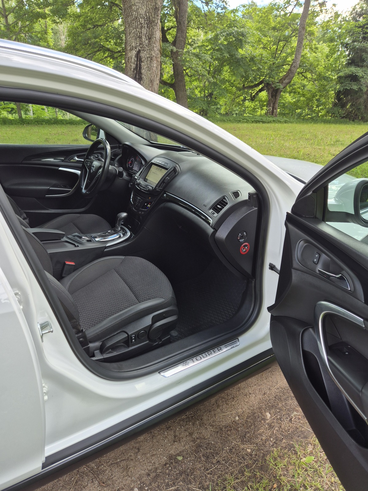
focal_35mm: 23
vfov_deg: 73.9
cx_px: 184
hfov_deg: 58.9
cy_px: 246
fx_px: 326
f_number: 1.8
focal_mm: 5.4
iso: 25
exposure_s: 1/180
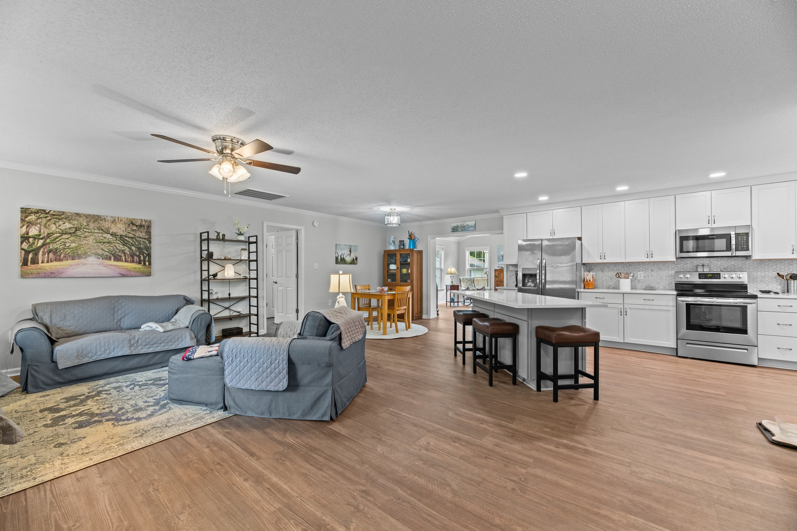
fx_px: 310
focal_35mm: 14
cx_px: 398
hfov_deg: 104.3
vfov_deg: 81.2
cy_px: 266
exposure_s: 1/2.5
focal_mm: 14
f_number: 9
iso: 400
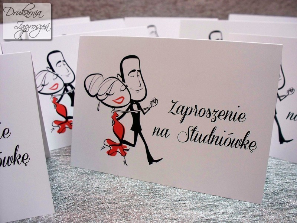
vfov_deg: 39.7
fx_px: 309
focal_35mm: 36
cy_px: 112
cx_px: 148
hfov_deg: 51.4
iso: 250
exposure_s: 1/60
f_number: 2.8
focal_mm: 7.54
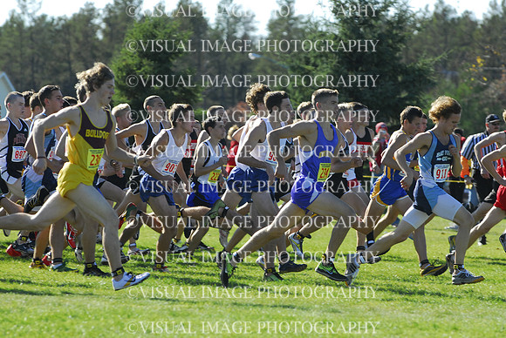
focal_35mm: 300
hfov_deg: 6.9
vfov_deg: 4.6
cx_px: 253
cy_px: 169
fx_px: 4221
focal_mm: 200
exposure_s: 1/800
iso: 400
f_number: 5
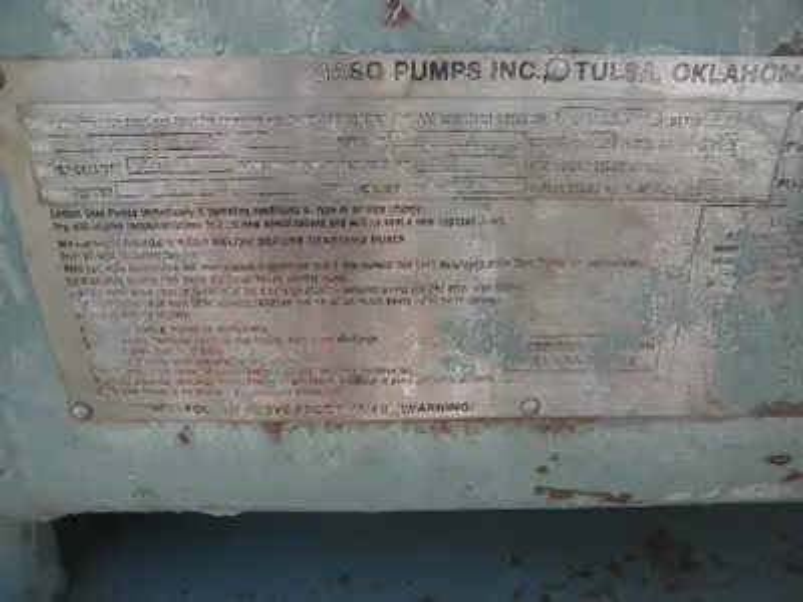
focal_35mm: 28
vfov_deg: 49.7
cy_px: 301
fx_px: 650
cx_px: 402
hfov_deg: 63.4
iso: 64
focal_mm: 5
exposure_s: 1/200
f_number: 3
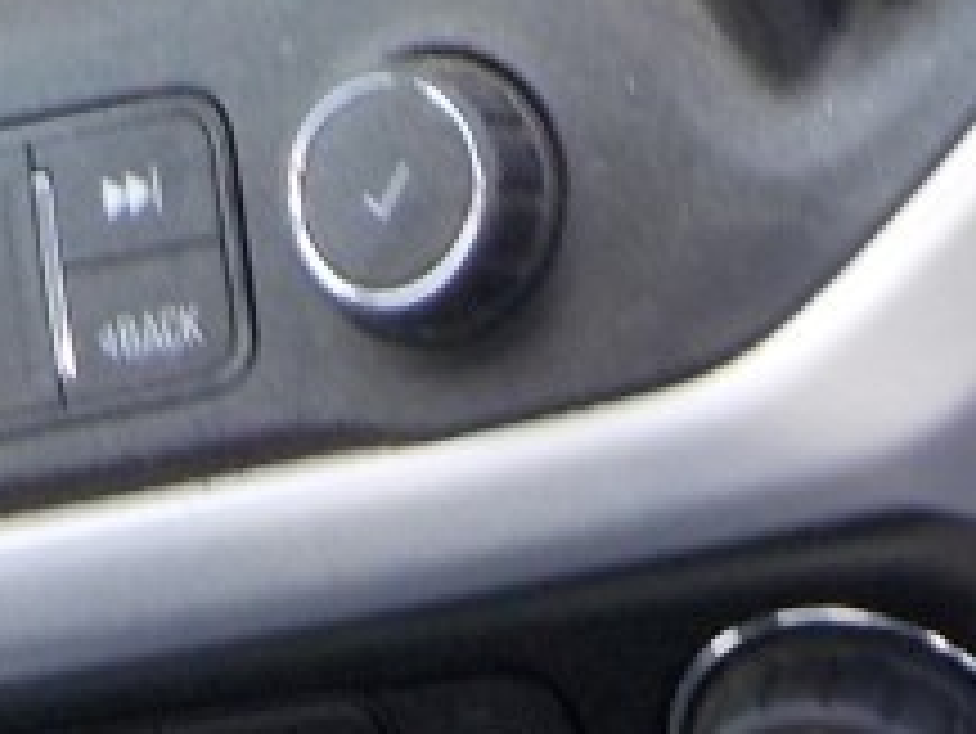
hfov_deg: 11.2
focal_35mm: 177
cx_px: 477
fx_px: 4993
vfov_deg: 7.9
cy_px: 1680
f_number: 3.3
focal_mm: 4.1
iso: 125
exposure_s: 1/30
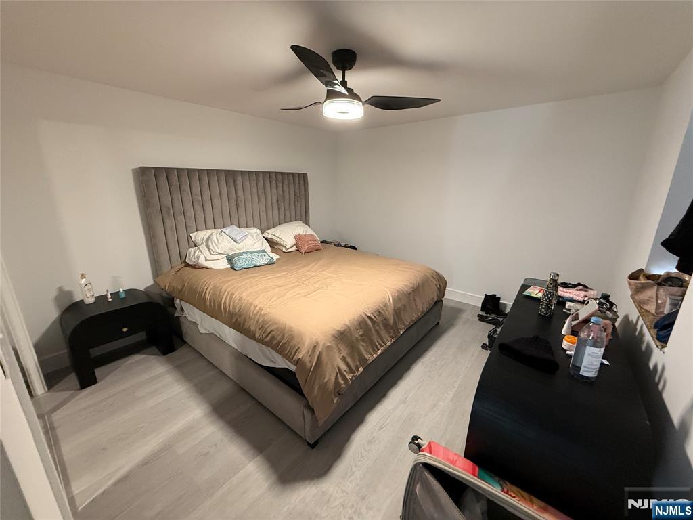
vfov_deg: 85.7
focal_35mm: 14
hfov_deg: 102.1
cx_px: 346
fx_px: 280
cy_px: 260
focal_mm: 2.22
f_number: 2.2
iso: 400
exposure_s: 1/60
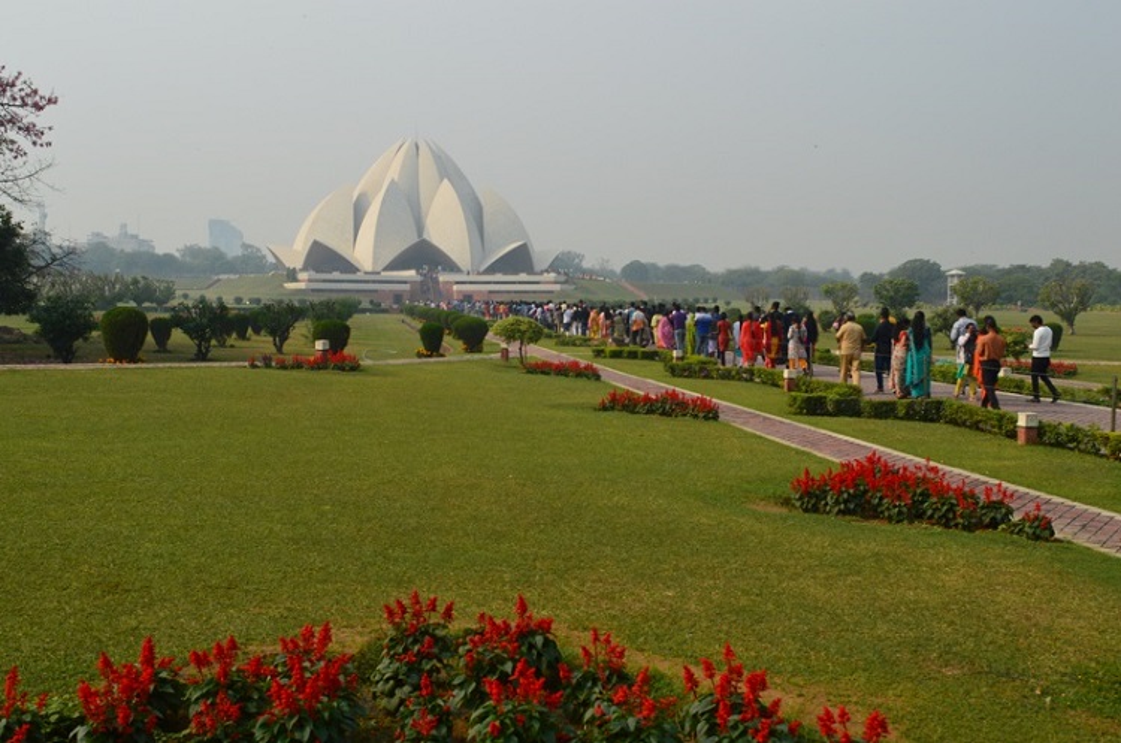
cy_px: 372
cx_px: 560
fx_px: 1119
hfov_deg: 53.2
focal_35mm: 36
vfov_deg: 36.7
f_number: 11
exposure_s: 1/500
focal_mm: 24
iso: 400
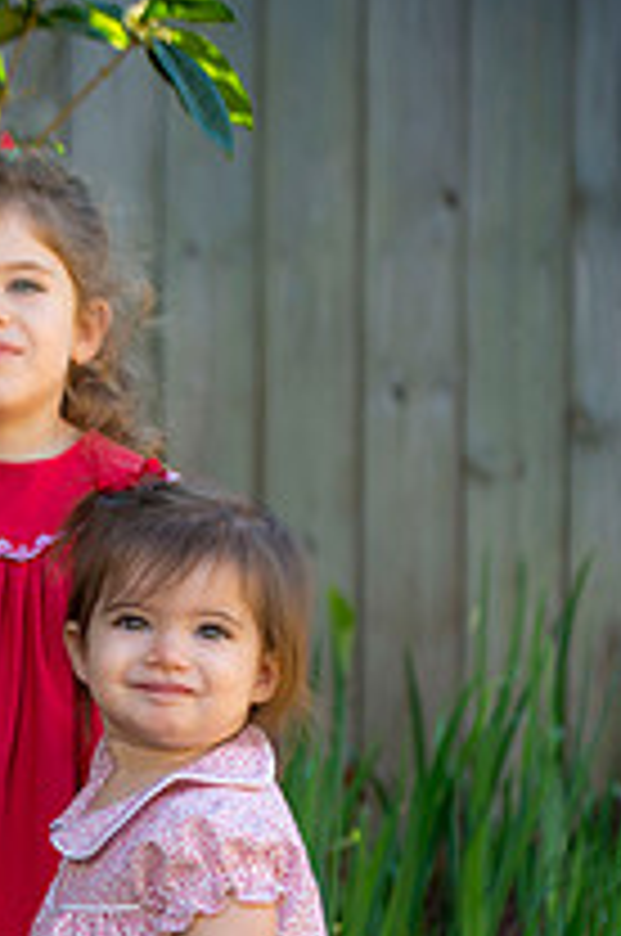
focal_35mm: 186
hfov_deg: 7.3
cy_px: 855
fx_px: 4828
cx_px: 61
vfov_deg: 11.0
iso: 320
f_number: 4
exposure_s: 1/250
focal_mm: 86
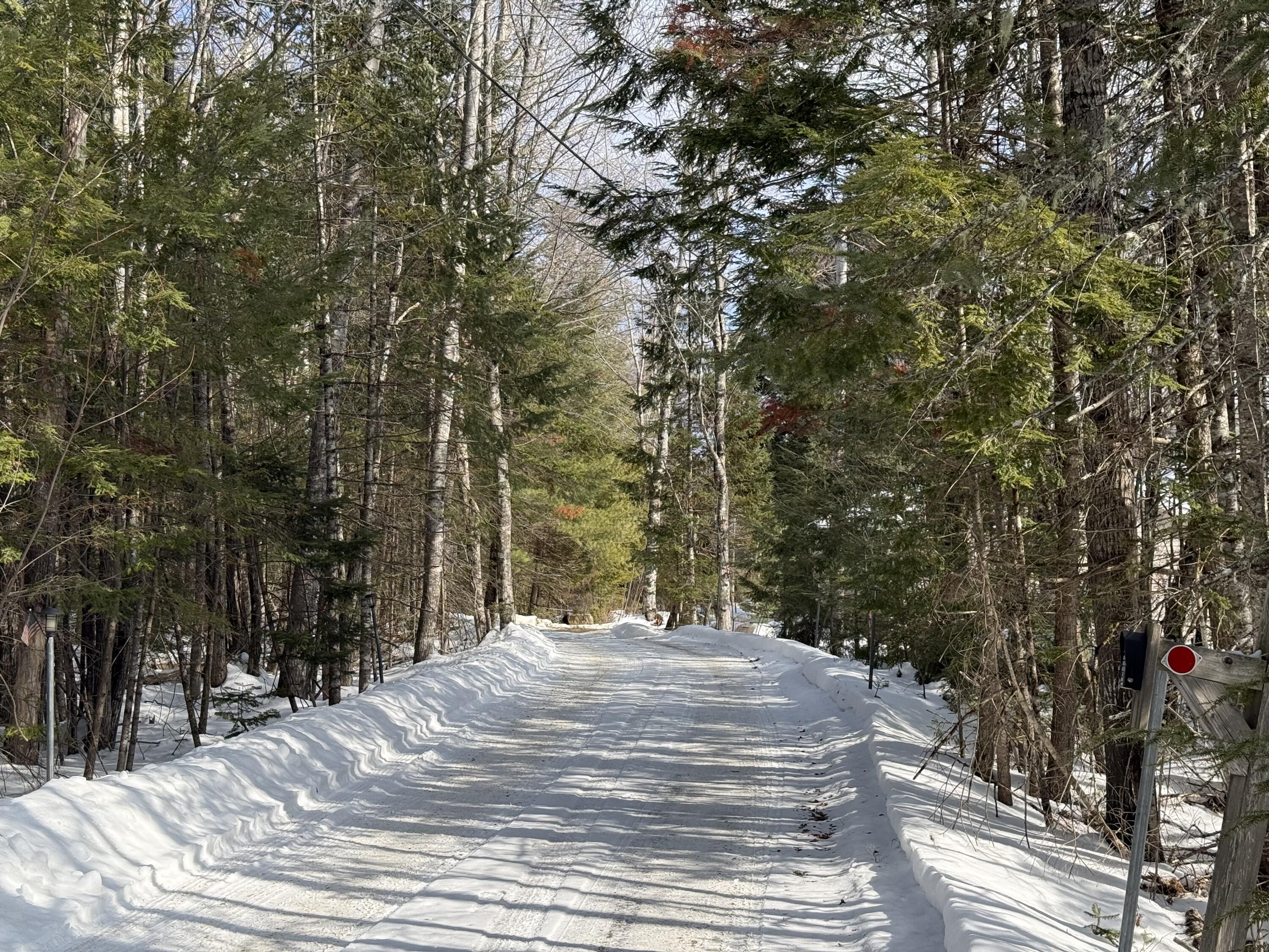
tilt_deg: +2.1
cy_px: 476
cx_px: 634
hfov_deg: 39.7
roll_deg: +0.1
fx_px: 1760
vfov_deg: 30.3
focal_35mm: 48
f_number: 1.78
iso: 100
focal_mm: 6.76
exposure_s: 1/3704
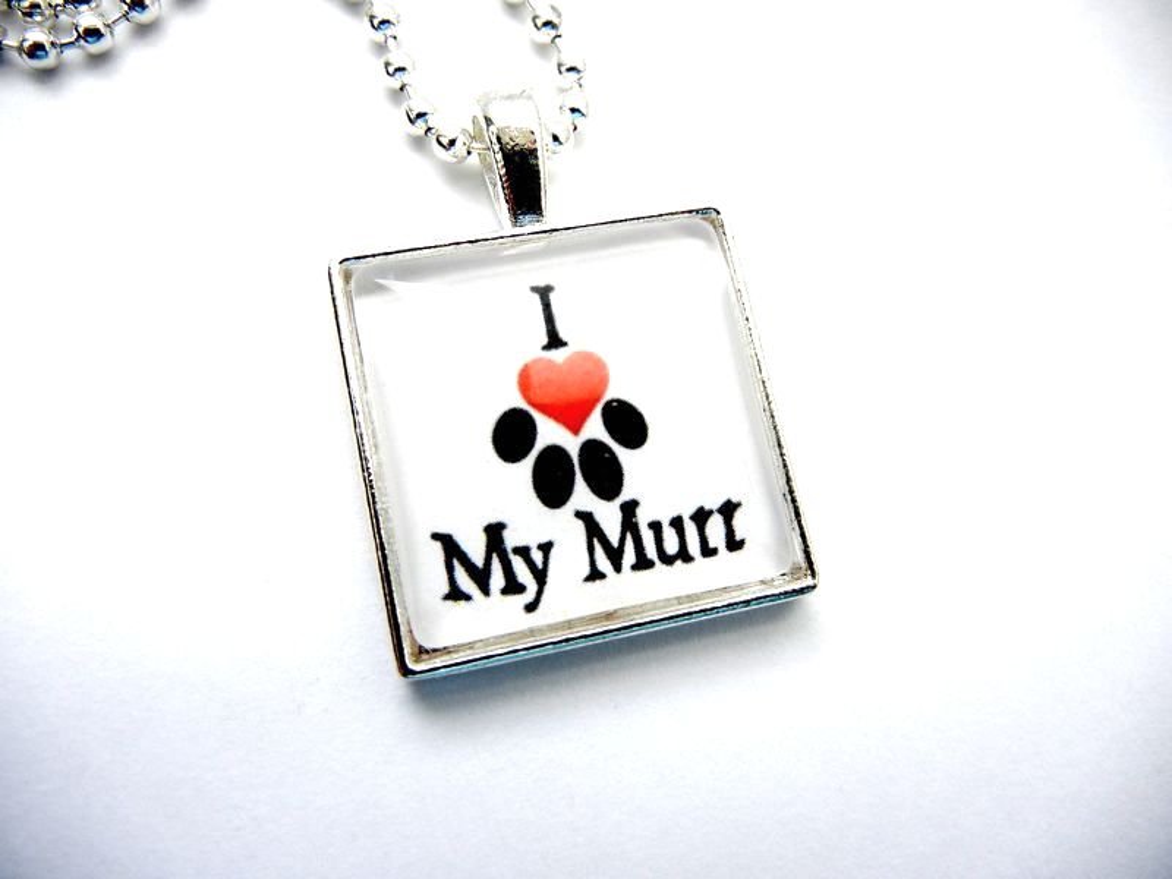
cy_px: 440
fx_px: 1016
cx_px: 586
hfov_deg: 60.0
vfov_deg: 46.8
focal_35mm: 30
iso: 289
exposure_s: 1/29.2
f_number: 3.5
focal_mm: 5.4
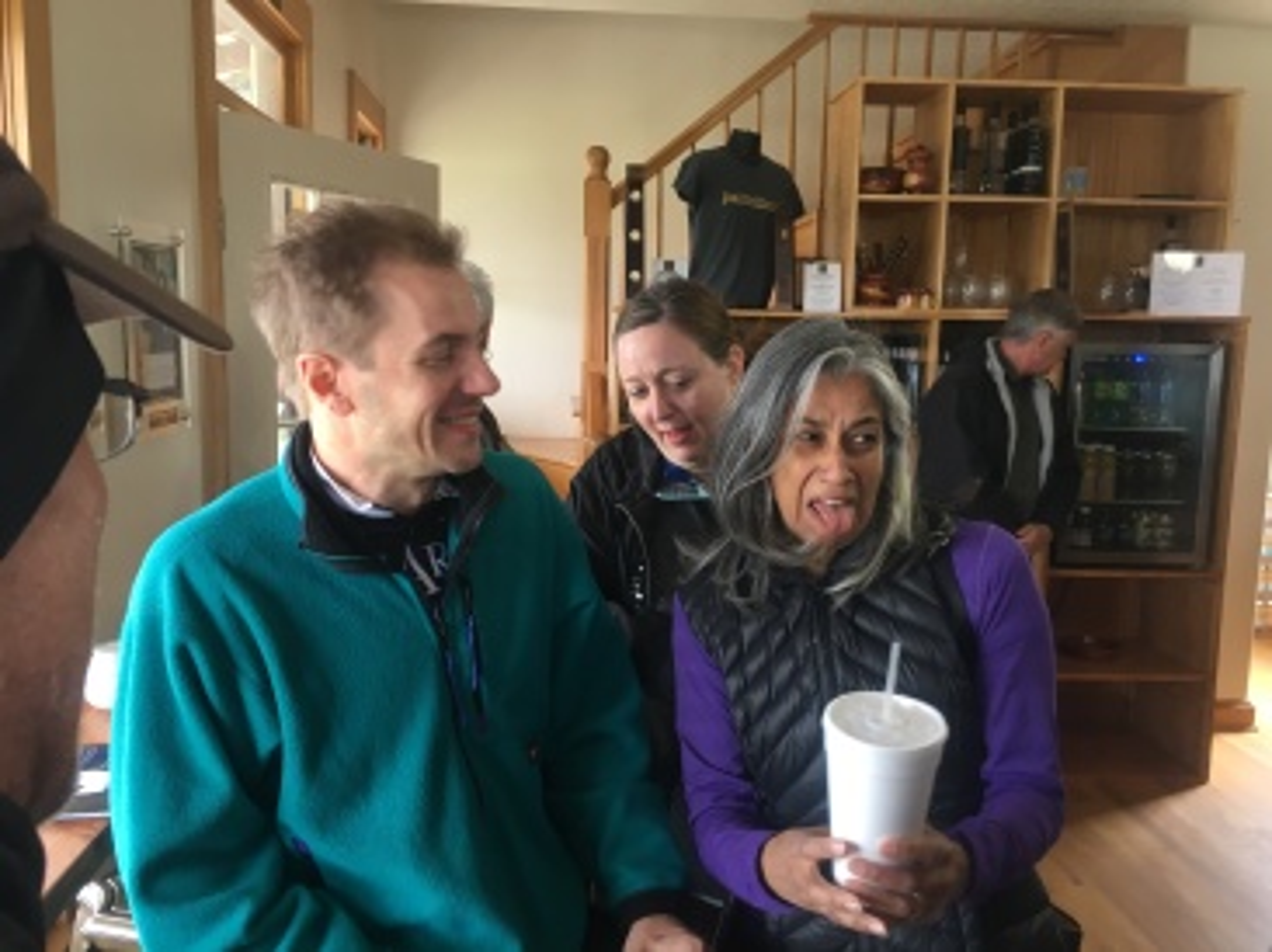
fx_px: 1065
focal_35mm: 29
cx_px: 636
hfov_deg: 61.7
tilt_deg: -6.8
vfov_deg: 48.2
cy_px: 476
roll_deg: -1.7
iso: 50
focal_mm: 4.15
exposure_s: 1/30
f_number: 2.2
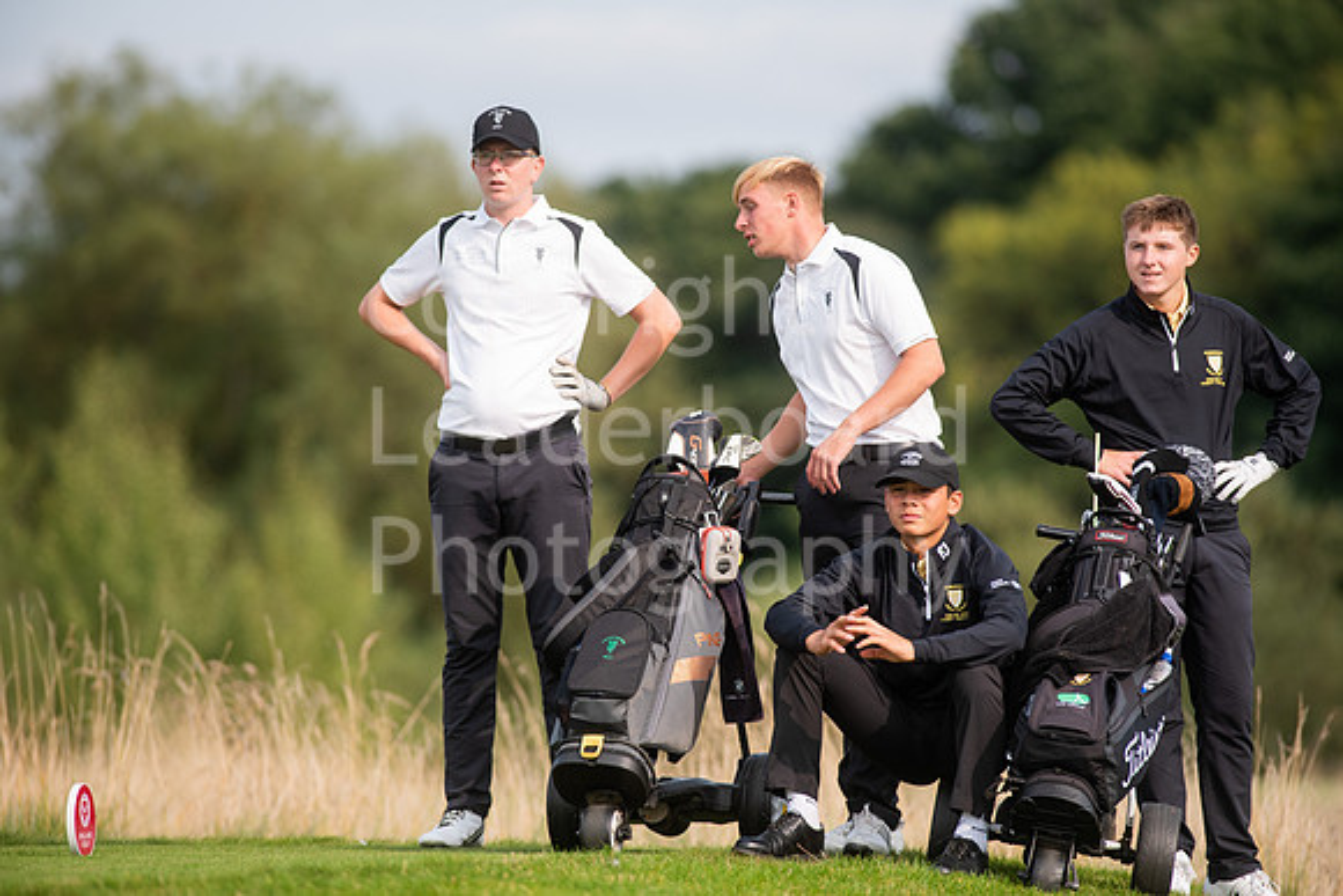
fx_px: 11194
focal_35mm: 300
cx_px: 672
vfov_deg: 4.6
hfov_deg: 6.9
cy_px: 448
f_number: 4
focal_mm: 300
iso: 320
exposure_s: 1/3200
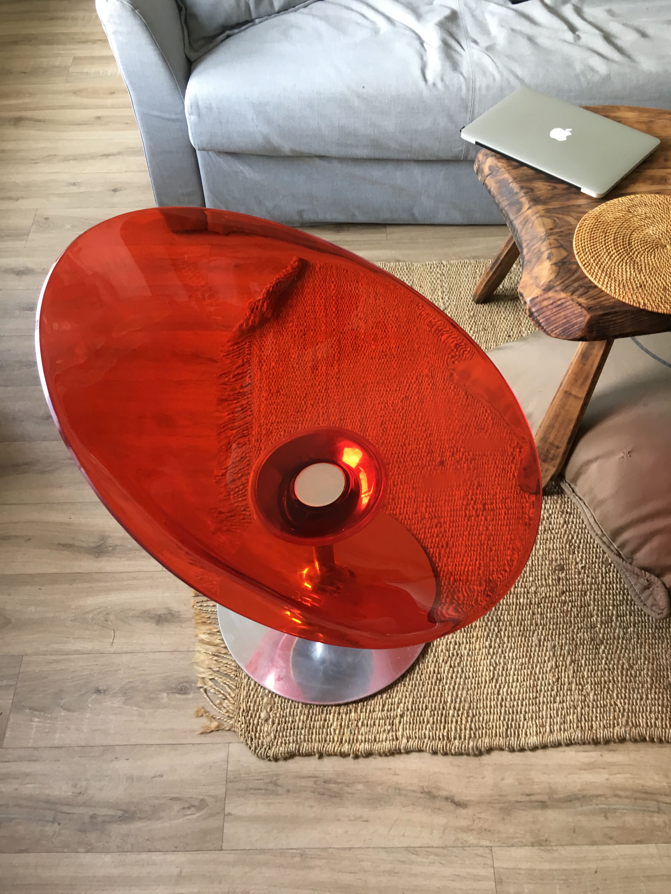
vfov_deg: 61.7
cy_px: 447
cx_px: 336
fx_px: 750
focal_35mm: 29
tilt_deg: -54.2
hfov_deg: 48.2
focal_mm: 4.15
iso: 80
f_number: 2.2
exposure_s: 1/33
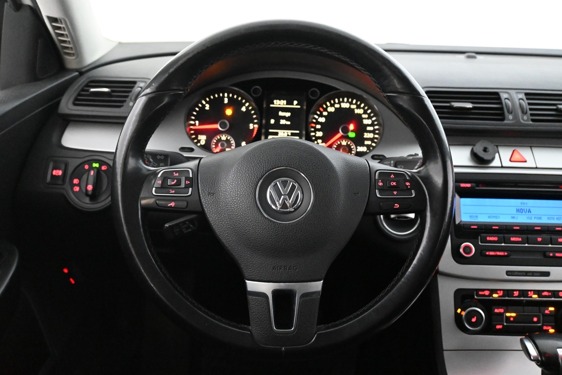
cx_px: 281
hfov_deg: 57.2
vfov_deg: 40.0
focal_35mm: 33
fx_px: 515
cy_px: 188
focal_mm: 22
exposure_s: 1/40
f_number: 4
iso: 10000
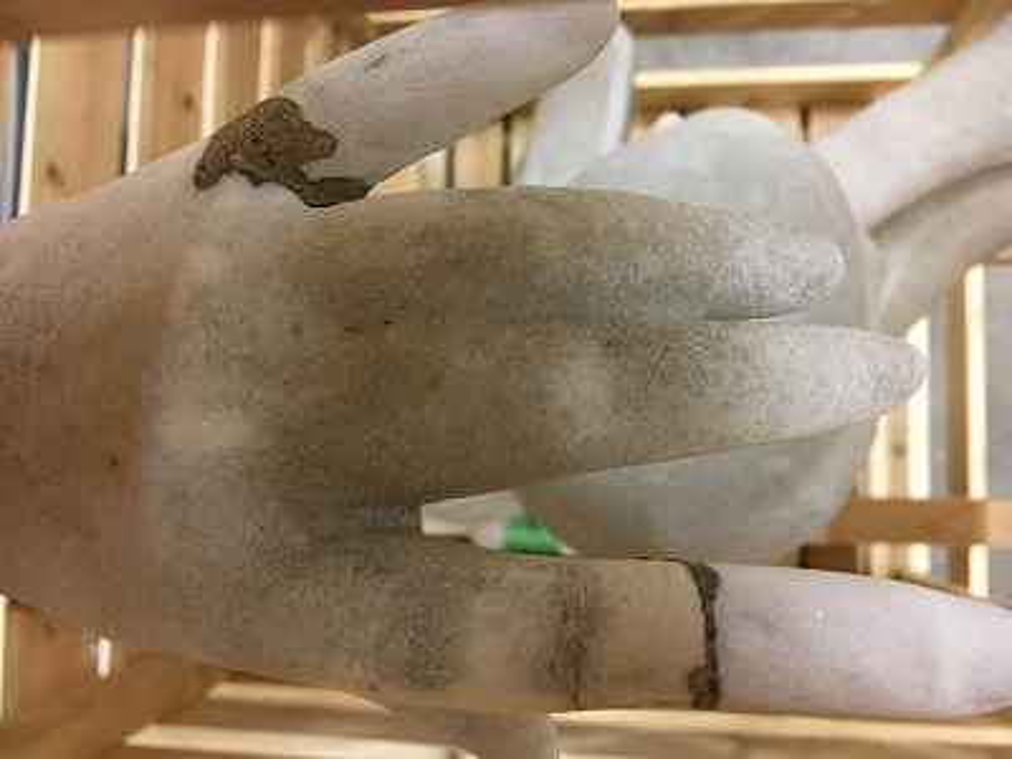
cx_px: 506
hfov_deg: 61.7
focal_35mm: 29
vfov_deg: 48.2
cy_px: 380
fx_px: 848
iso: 160
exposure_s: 1/30
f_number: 2.2
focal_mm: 4.15
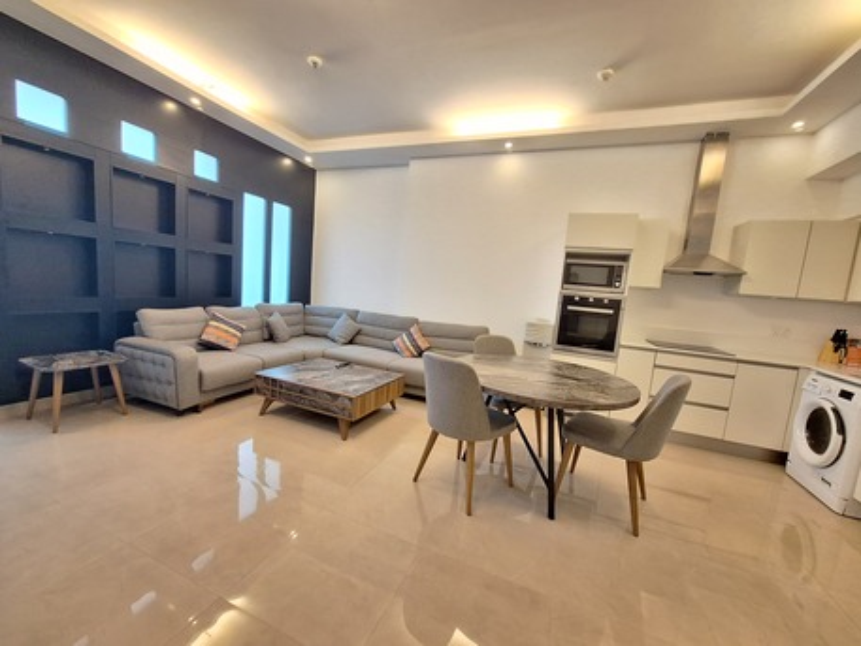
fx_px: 323
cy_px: 323
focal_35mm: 13
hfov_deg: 106.2
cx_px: 430
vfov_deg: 89.9
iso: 400
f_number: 2.2
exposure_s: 1/25
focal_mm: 1.74
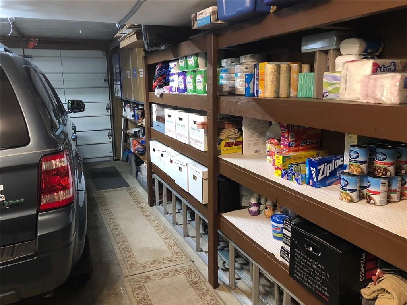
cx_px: 204
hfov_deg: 63.4
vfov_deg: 49.7
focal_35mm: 28
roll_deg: +0.4
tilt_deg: -10.6
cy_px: 152
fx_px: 329
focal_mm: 3.99
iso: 100
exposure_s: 1/12
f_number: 1.8
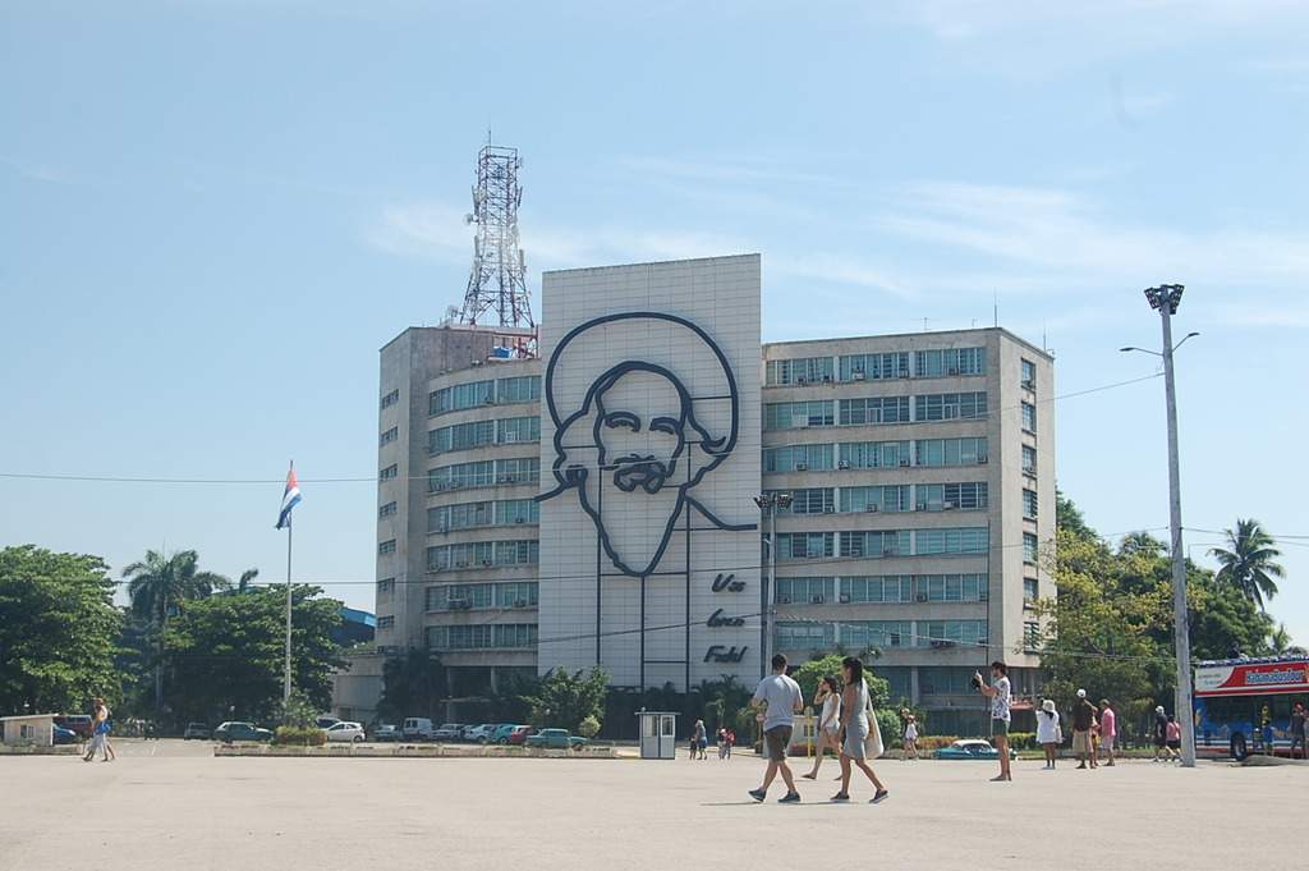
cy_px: 436
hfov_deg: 35.1
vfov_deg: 23.7
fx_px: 2071
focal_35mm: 57
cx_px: 654
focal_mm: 38
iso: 200
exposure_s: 1/320
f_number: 9
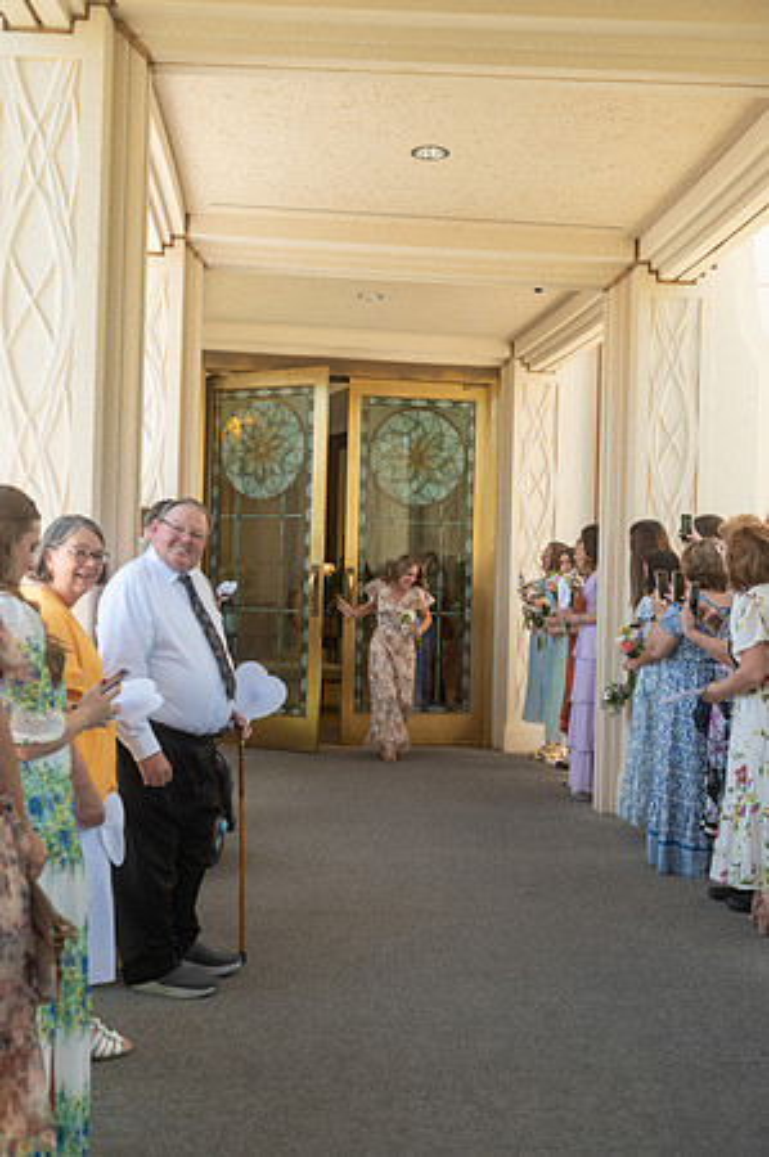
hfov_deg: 35.0
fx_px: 1220
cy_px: 578
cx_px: 384
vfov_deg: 50.7
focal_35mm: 38
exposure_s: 1/800
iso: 800
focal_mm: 38
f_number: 5.6
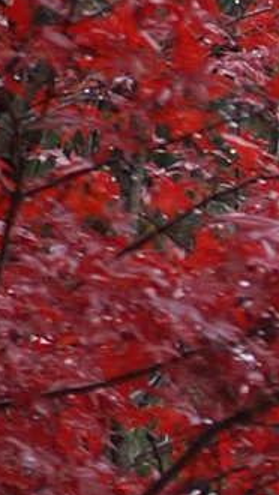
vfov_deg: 1.1
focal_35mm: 1946
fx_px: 25554
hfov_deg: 0.6
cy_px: 585
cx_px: 990
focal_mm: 200
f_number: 2.8
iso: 100
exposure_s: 1/125
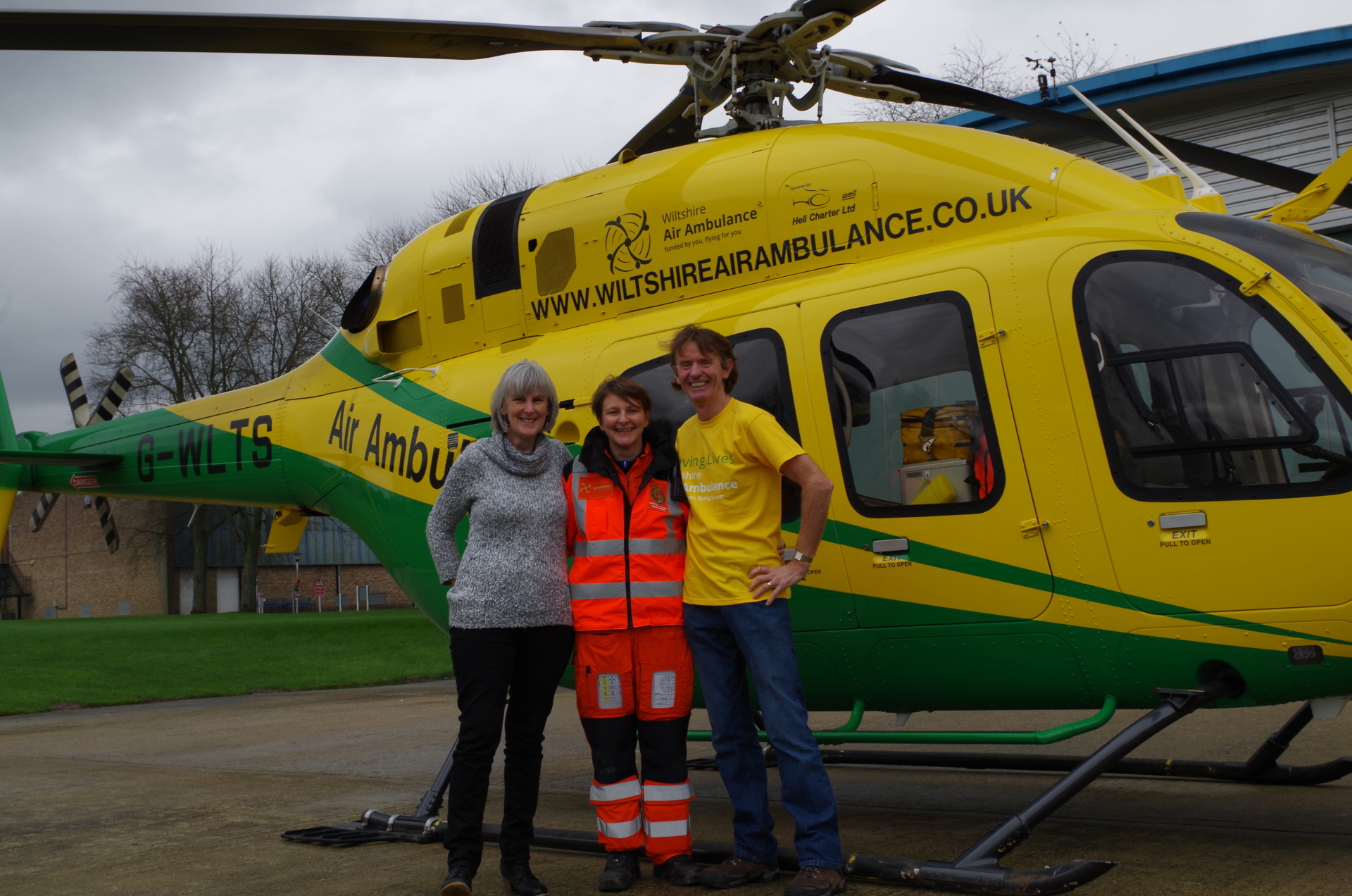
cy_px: 448
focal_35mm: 39
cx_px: 676
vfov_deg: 34.1
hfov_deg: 49.6
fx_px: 1462
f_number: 11
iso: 200
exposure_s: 1/60
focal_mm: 26.25
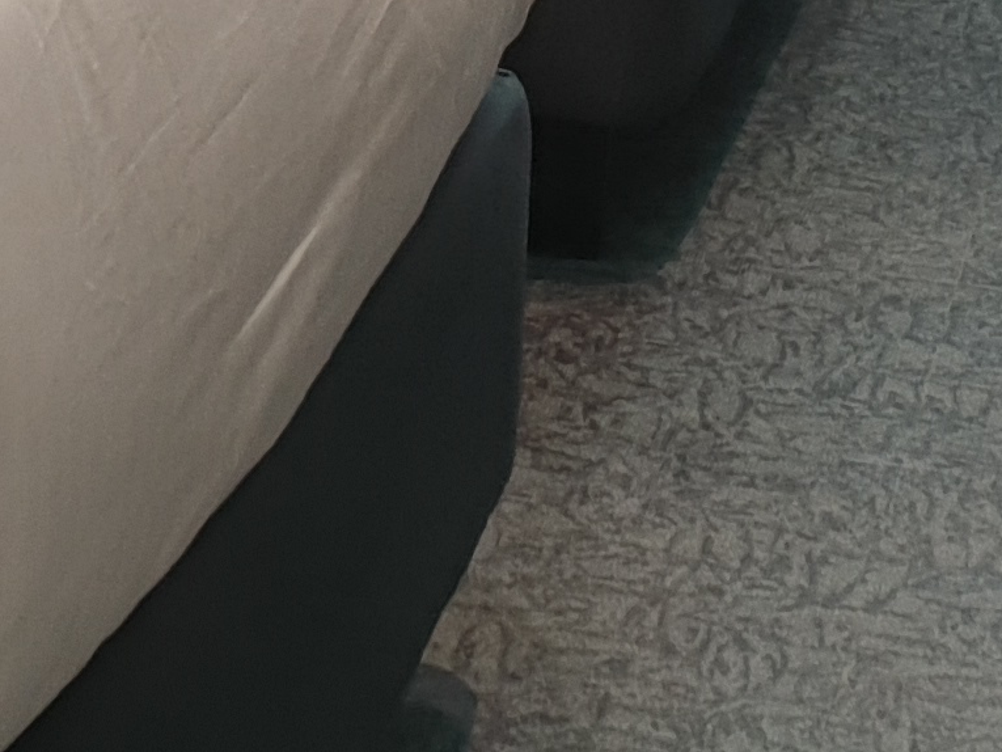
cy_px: -1208
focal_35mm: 137
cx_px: 313
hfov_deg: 14.4
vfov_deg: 9.4
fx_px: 3966
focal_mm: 4.3
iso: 100
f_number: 2.4
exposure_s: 1/36
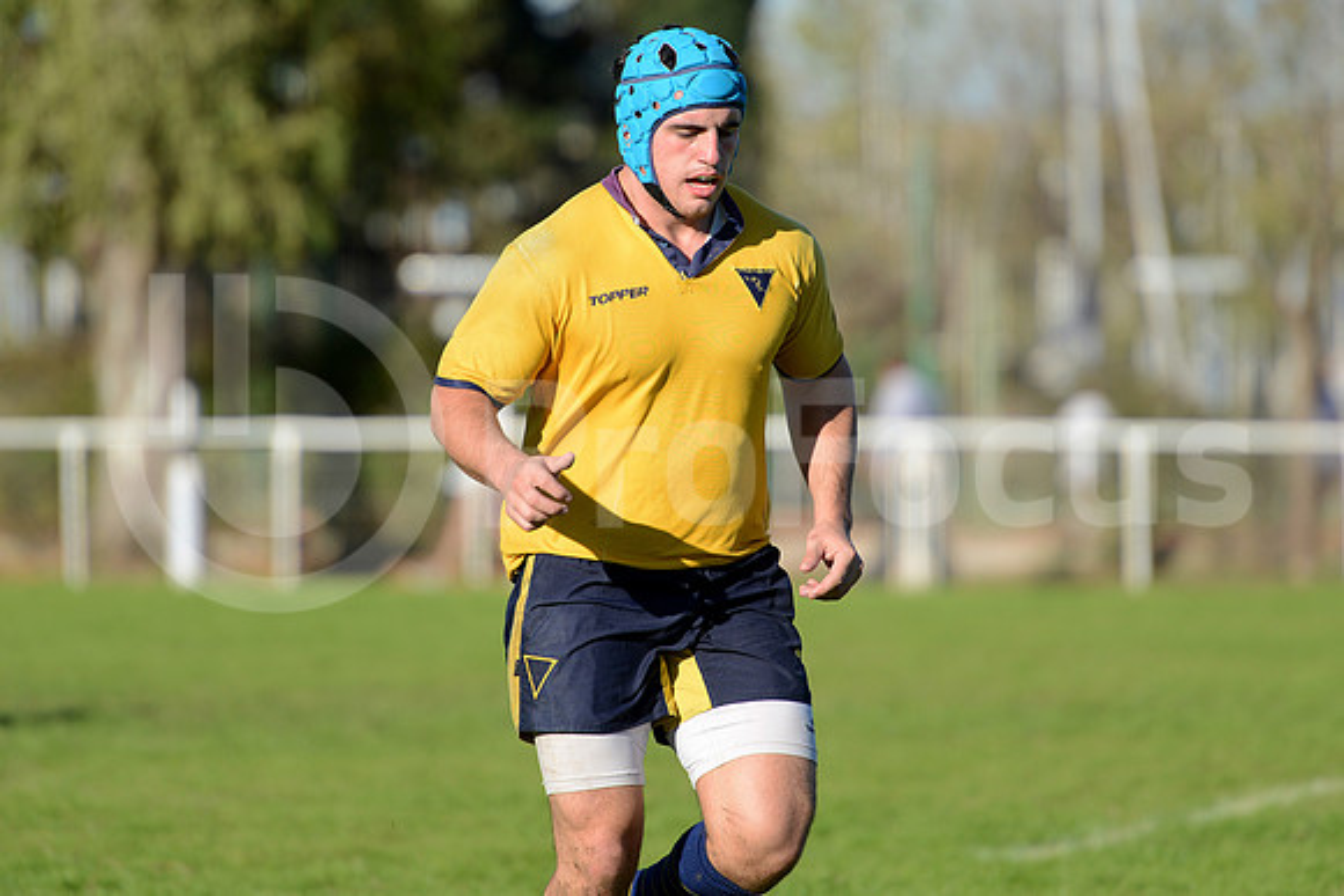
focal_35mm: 270
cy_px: 448
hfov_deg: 7.6
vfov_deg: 5.1
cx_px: 672
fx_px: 10082
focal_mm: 270
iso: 320
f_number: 4
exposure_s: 1/1000
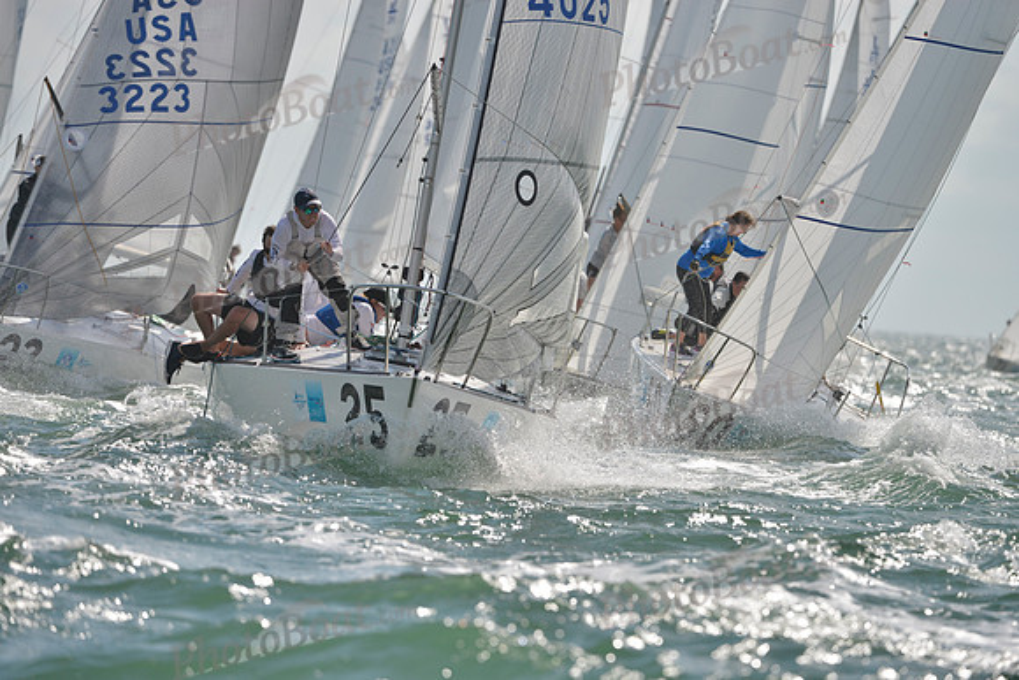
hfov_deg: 6.1
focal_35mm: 340
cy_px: 340
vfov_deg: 4.0
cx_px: 510
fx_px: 9626
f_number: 6.3
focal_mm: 340
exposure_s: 1/2500
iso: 280
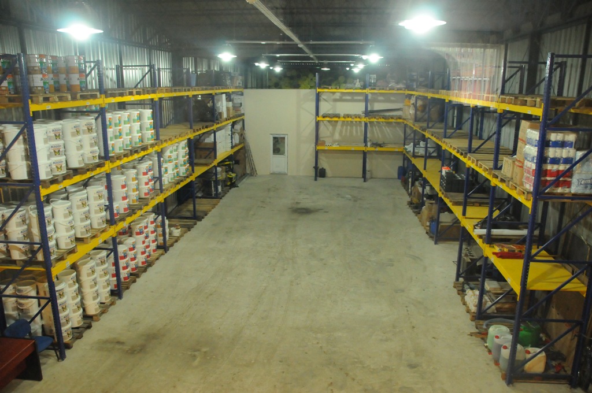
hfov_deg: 67.4
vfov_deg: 47.8
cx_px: 296
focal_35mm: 27
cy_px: 196
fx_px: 443
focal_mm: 18
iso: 3200
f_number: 4.5
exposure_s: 1/80
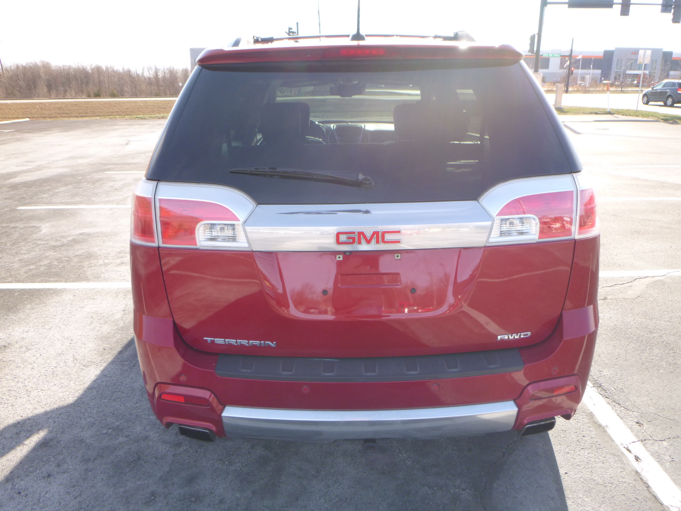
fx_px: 492
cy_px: 256
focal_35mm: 25
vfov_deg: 54.9
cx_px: 340
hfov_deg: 69.4
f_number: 3.9
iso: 100
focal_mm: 4.5
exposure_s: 1/125
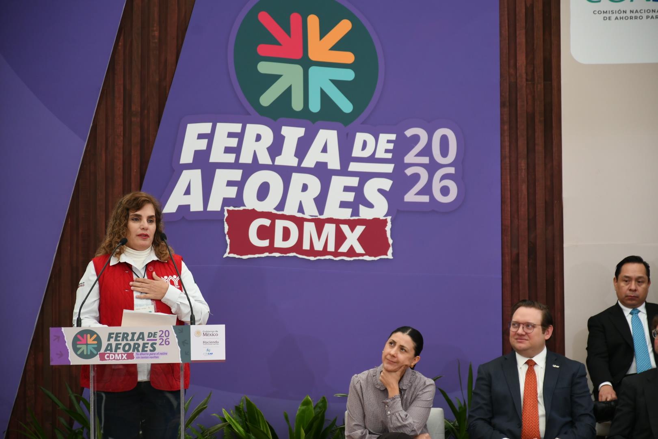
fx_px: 3180
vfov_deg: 7.9
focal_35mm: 174
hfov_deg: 11.8
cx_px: 329
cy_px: 220
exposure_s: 1/100
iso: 500
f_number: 5.6
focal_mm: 116
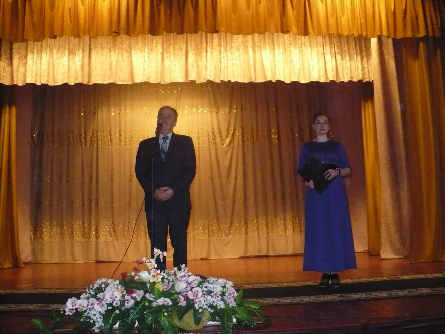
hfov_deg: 50.1
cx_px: 222
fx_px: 476
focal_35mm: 37
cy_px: 167
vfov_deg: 38.7
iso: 640
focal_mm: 6.1
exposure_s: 1/30
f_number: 2.8
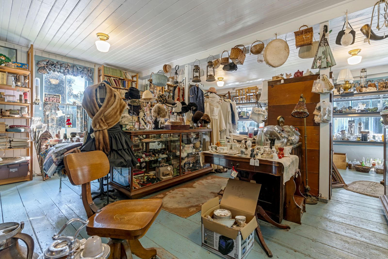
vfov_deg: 73.8
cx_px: 194
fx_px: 172
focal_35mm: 16
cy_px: 130
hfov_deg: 96.7
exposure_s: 1/8
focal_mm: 16
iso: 800
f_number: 8
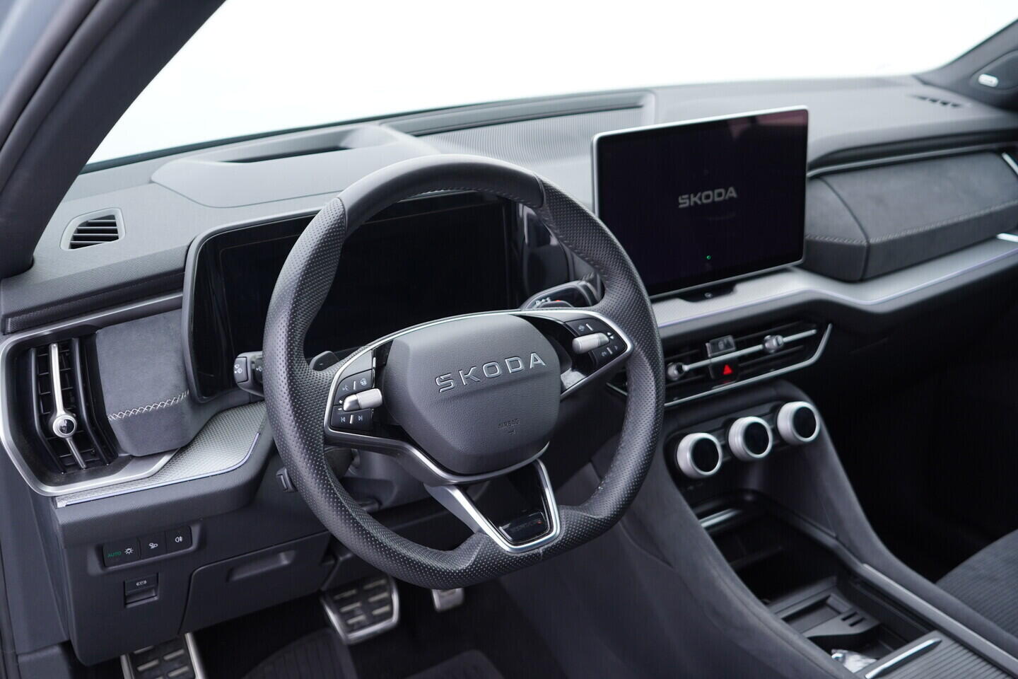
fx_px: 1018
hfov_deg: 53.1
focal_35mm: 36
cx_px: 509
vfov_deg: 36.9
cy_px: 340
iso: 200
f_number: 2.8
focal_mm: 24
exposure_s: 1/40
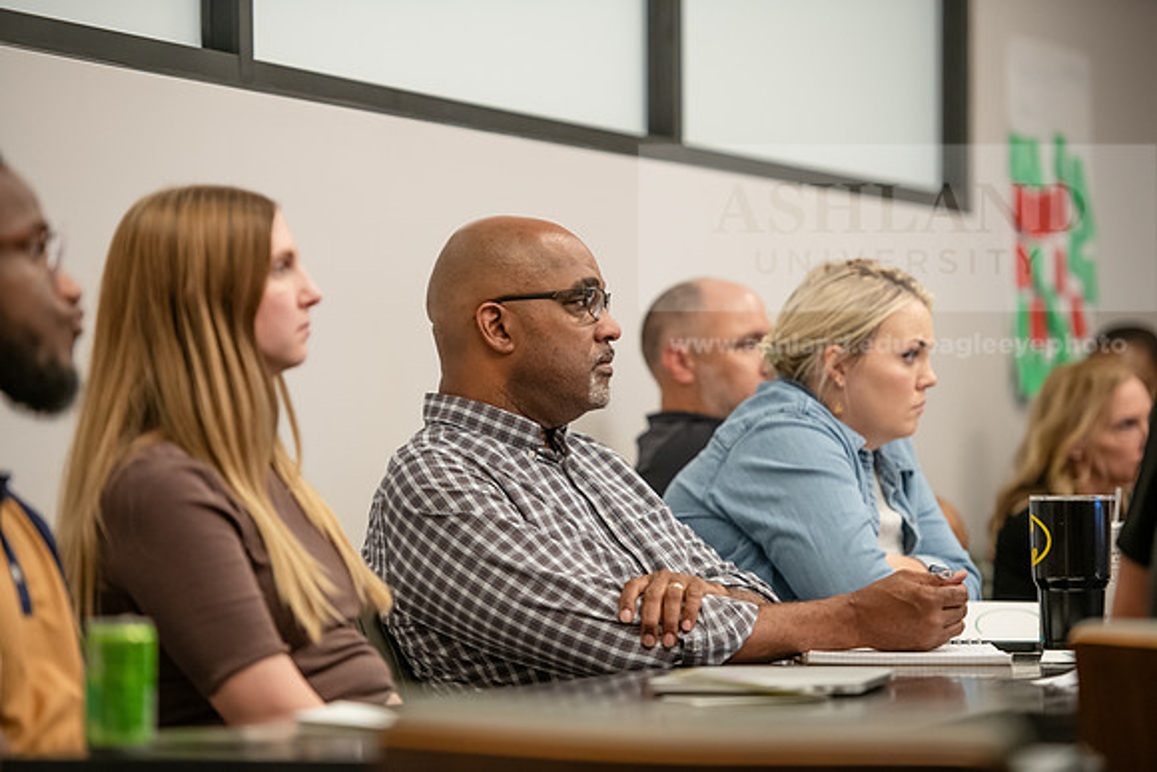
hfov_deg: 14.2
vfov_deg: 9.5
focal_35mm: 145
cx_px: 578
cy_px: 386
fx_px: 4661
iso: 1600
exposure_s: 1/200
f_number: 2.8
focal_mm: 145
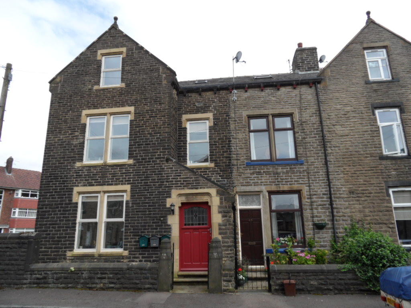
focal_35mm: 24
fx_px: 285
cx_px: 206
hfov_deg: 71.6
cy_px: 154
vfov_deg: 56.8
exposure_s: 1/750
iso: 80
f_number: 3.2
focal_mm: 3.9
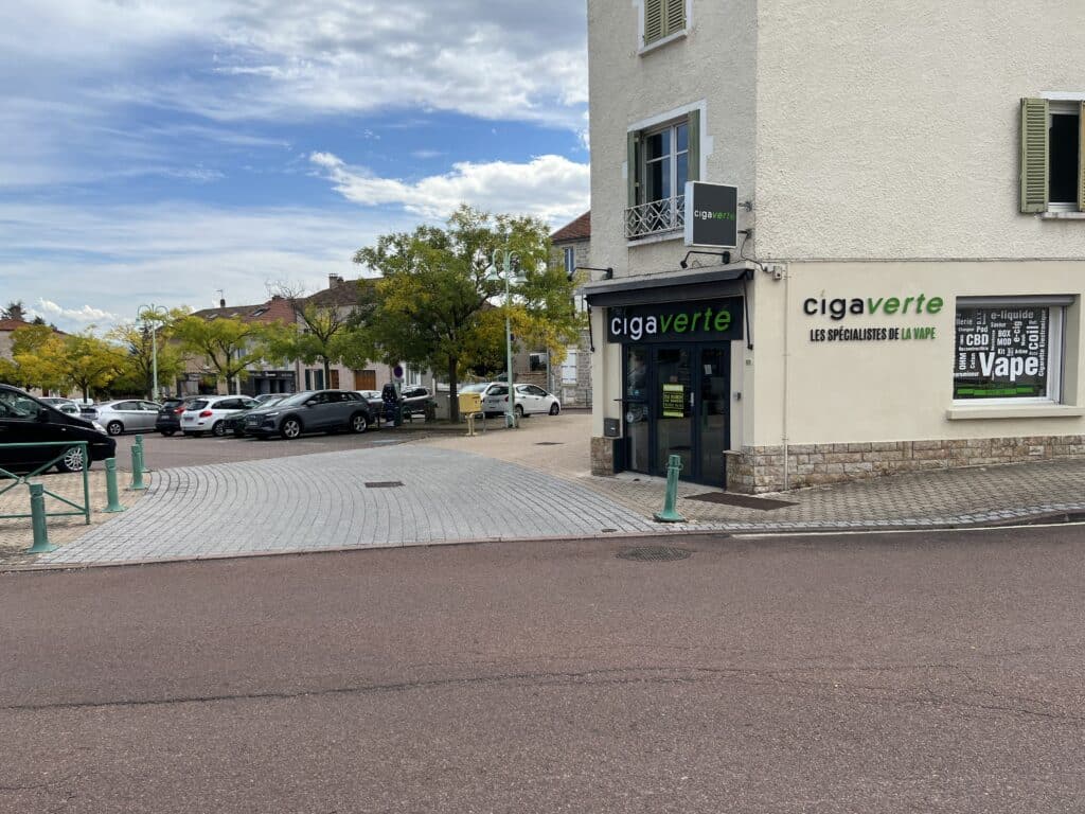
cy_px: 407
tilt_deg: -4.2
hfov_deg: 67.3
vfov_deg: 53.1
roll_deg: +1.3
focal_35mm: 26
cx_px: 542
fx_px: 815
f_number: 1.5
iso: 50
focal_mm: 5.7
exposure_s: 1/3571
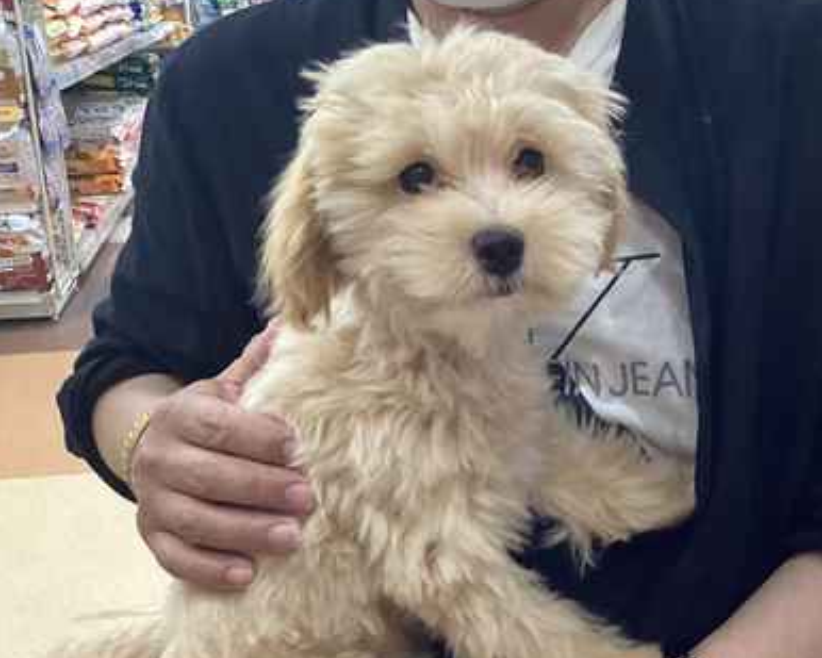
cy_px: 415
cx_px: 515
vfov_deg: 31.9
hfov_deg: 39.3
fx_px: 1144
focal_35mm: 47
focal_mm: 3.3
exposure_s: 1/60
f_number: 2.4
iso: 250
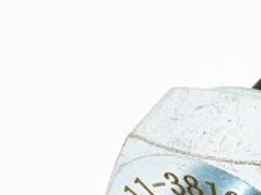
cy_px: 225
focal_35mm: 188
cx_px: 226
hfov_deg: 10.5
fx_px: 1416
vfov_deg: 7.8
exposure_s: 1/161
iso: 112
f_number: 1.75
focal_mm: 4.75
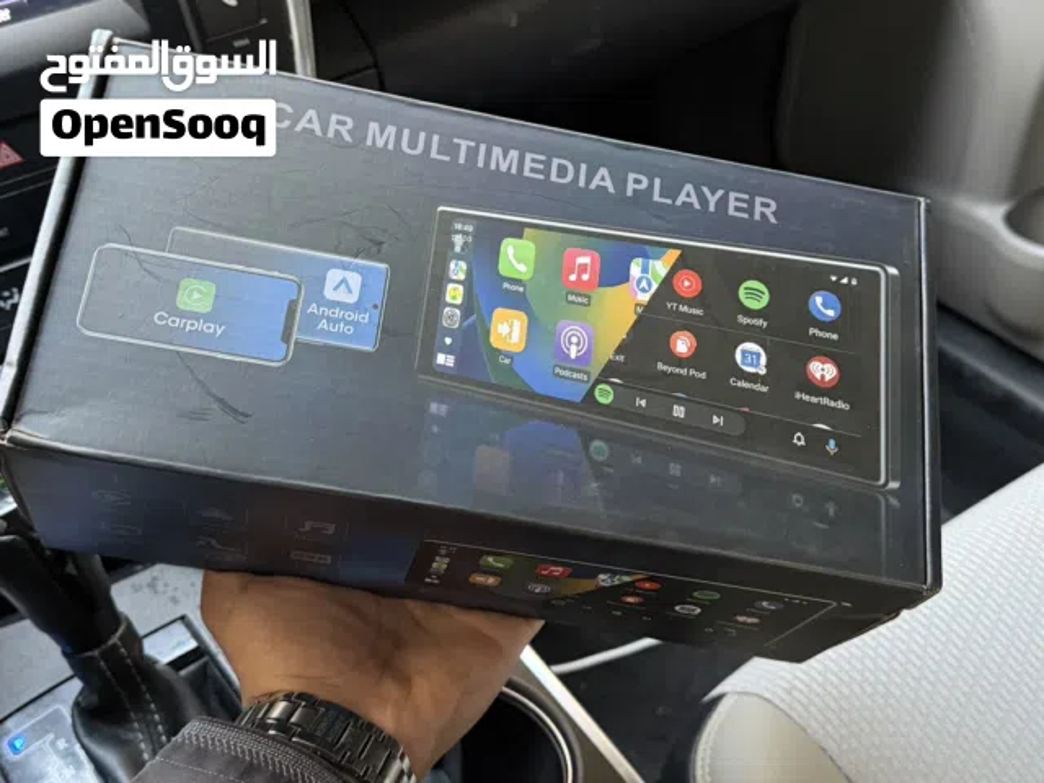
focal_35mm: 24
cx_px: 522
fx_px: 724
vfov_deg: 56.8
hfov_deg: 71.6
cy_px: 392
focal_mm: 6.76
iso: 640
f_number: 1.78
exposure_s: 1/60
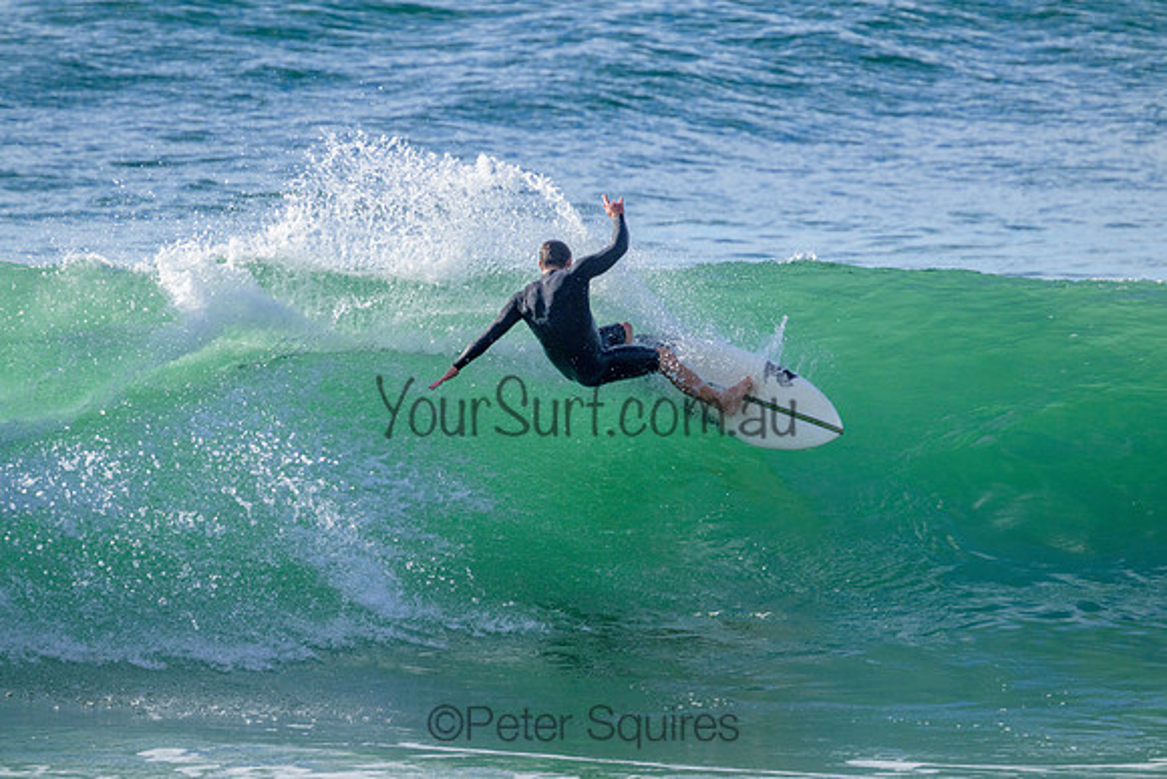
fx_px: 25938
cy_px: 390
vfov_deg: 1.7
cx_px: 584
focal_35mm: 800
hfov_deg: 2.6
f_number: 11
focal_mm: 800
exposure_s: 1/2000
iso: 1100
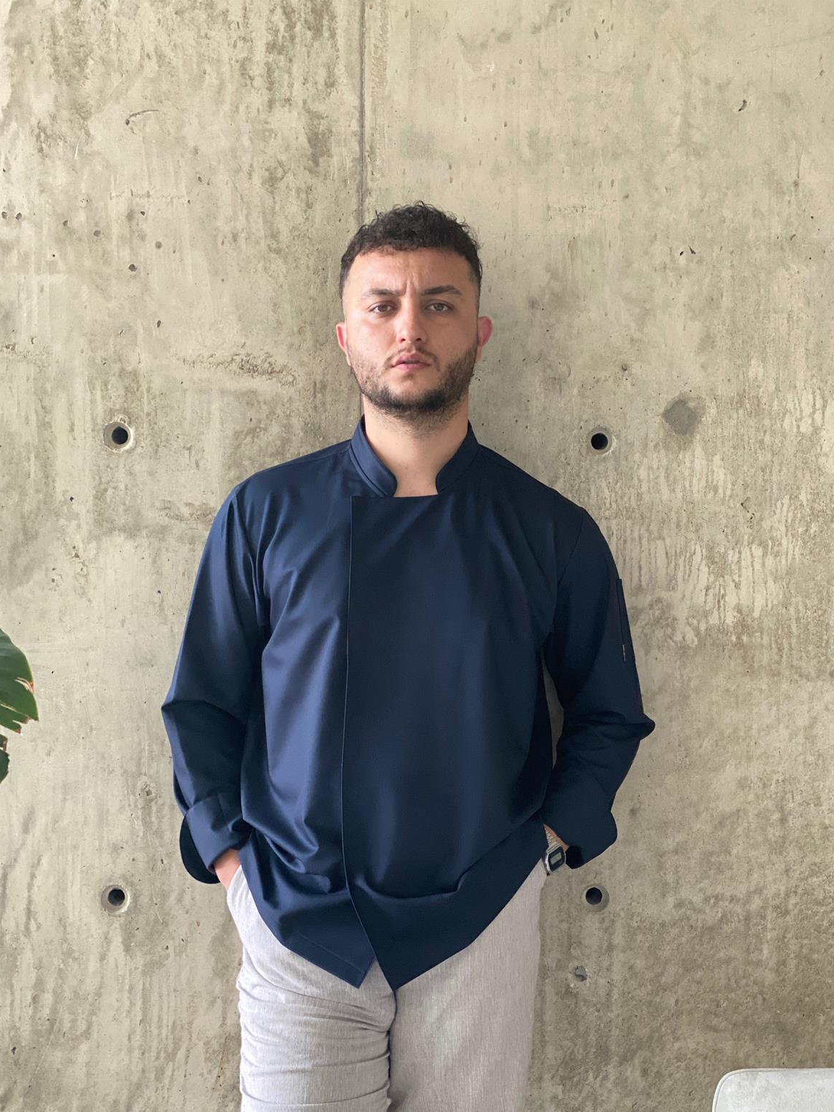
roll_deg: -0.9
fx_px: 1734
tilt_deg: -1.8
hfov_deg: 27.0
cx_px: 413
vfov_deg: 35.5
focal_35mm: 54
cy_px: 574
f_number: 2
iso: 250
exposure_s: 1/122
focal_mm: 6
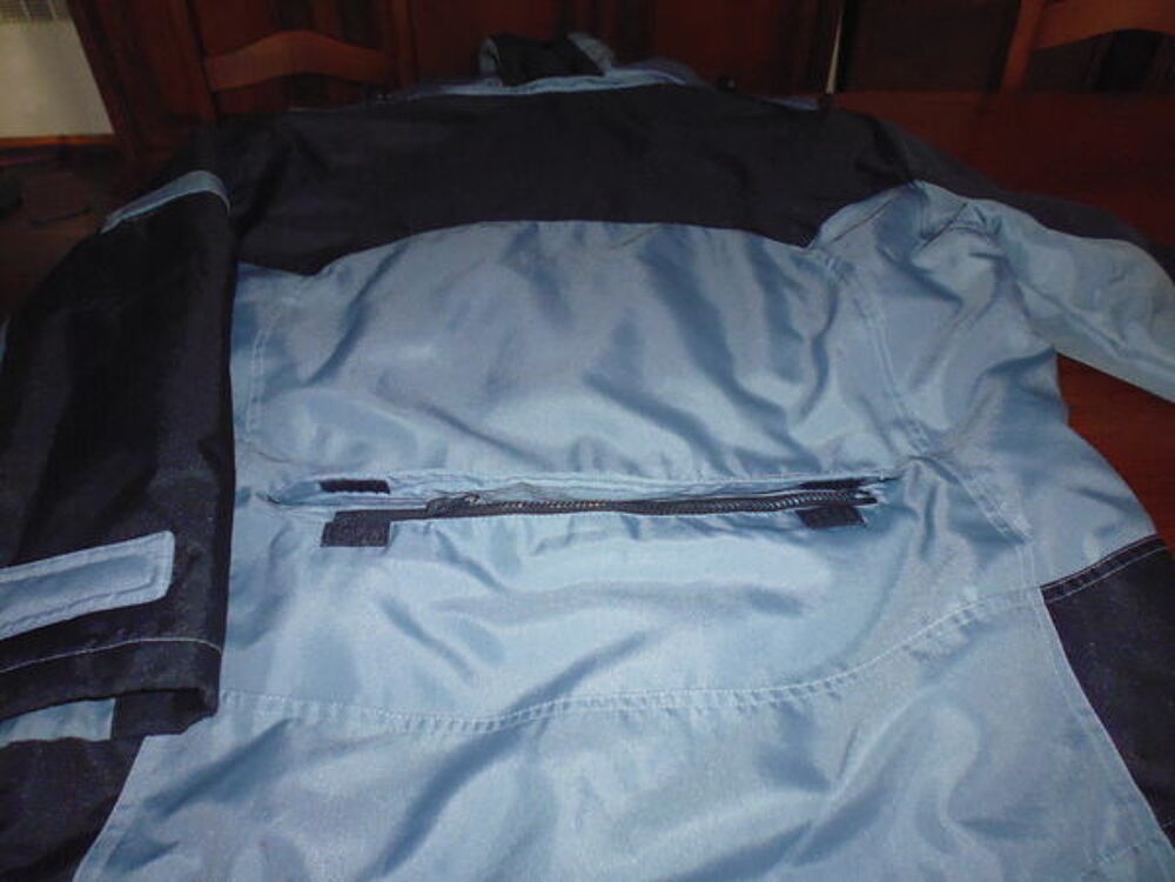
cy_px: 441
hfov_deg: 71.6
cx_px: 588
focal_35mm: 24
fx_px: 815
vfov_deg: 56.8
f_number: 2.8
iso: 400
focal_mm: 4.3
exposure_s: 1/60
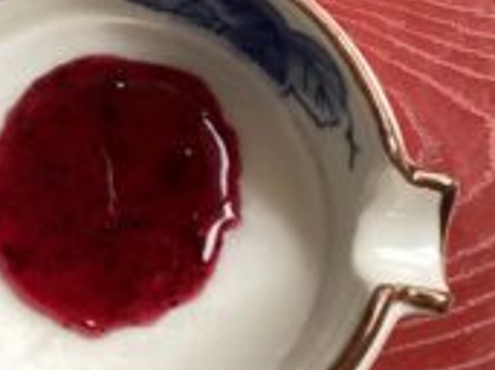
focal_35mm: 68
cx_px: 138
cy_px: 172
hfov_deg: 28.3
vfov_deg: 21.6
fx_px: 972
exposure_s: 1/60
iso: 125
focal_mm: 3.3
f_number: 2.4
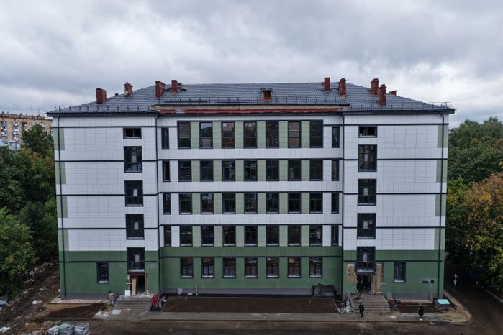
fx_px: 391
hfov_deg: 65.5
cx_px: 252
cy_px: 168
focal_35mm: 28
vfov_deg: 46.4
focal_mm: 14.45
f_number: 2.8
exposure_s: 1/500
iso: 200
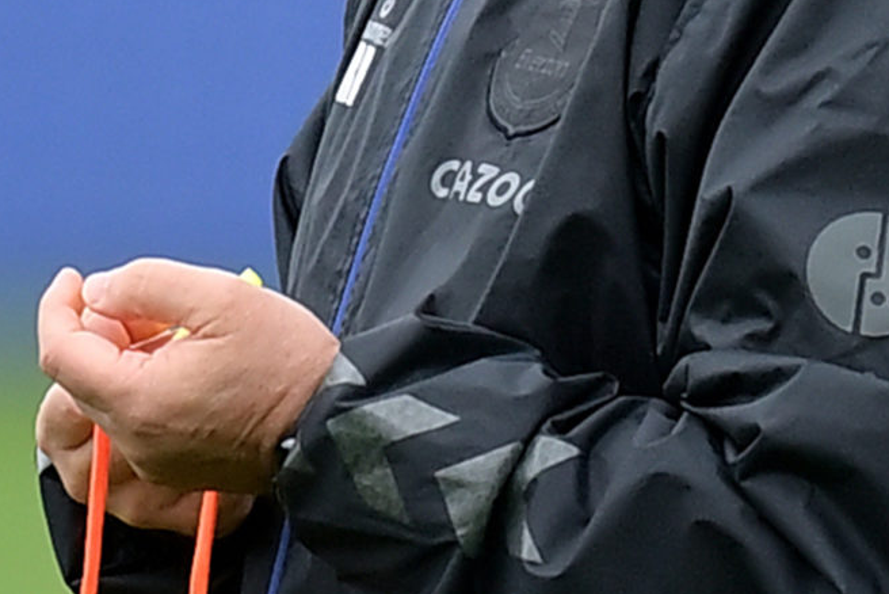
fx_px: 38538
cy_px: 89
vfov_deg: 0.9
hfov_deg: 1.3
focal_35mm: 1560
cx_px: 648
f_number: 3.5
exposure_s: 1/2000
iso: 1000
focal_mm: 400
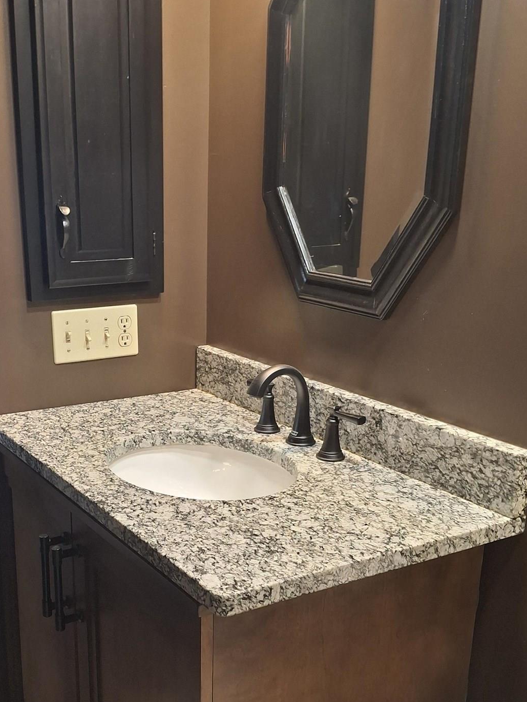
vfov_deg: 44.2
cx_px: 186
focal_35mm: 42
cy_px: 464
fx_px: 852
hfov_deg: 34.1
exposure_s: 1/60
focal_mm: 4.69
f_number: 1.8
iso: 200
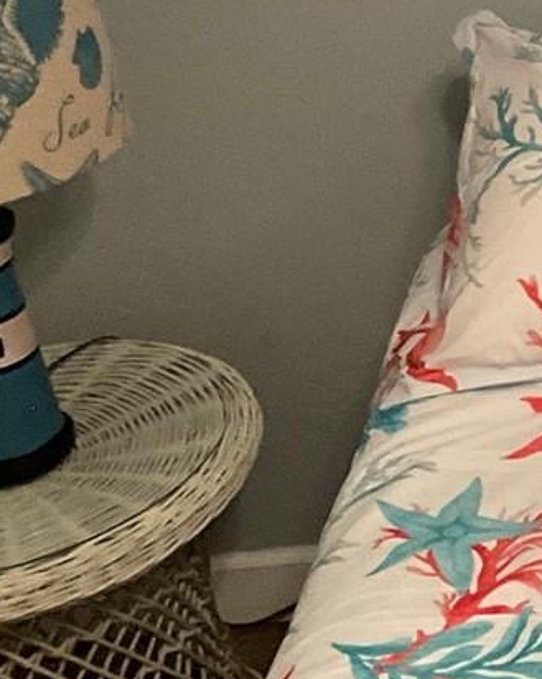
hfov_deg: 11.6
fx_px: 2208
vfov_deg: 16.5
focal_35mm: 110
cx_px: 1273
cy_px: -206
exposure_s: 1/60
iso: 200
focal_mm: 3
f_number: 1.8
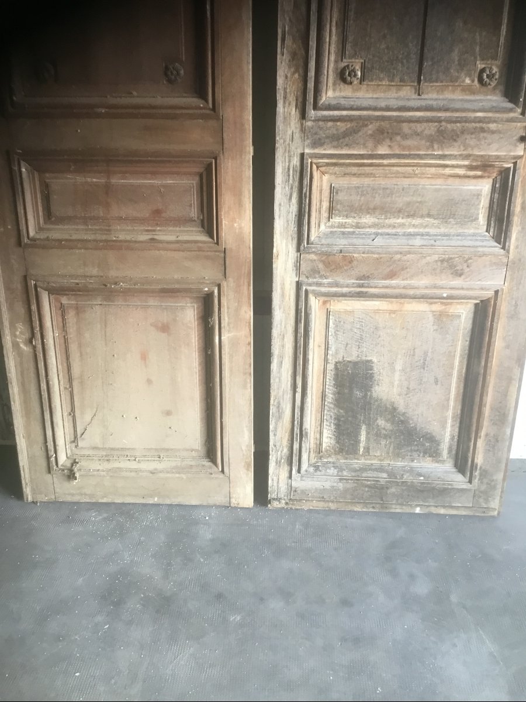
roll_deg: -1.3
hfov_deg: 45.4
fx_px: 628
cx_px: 263
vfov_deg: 58.4
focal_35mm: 31
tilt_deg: -22.9
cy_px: 351
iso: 80
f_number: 2.4
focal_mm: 3.3
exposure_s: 1/33
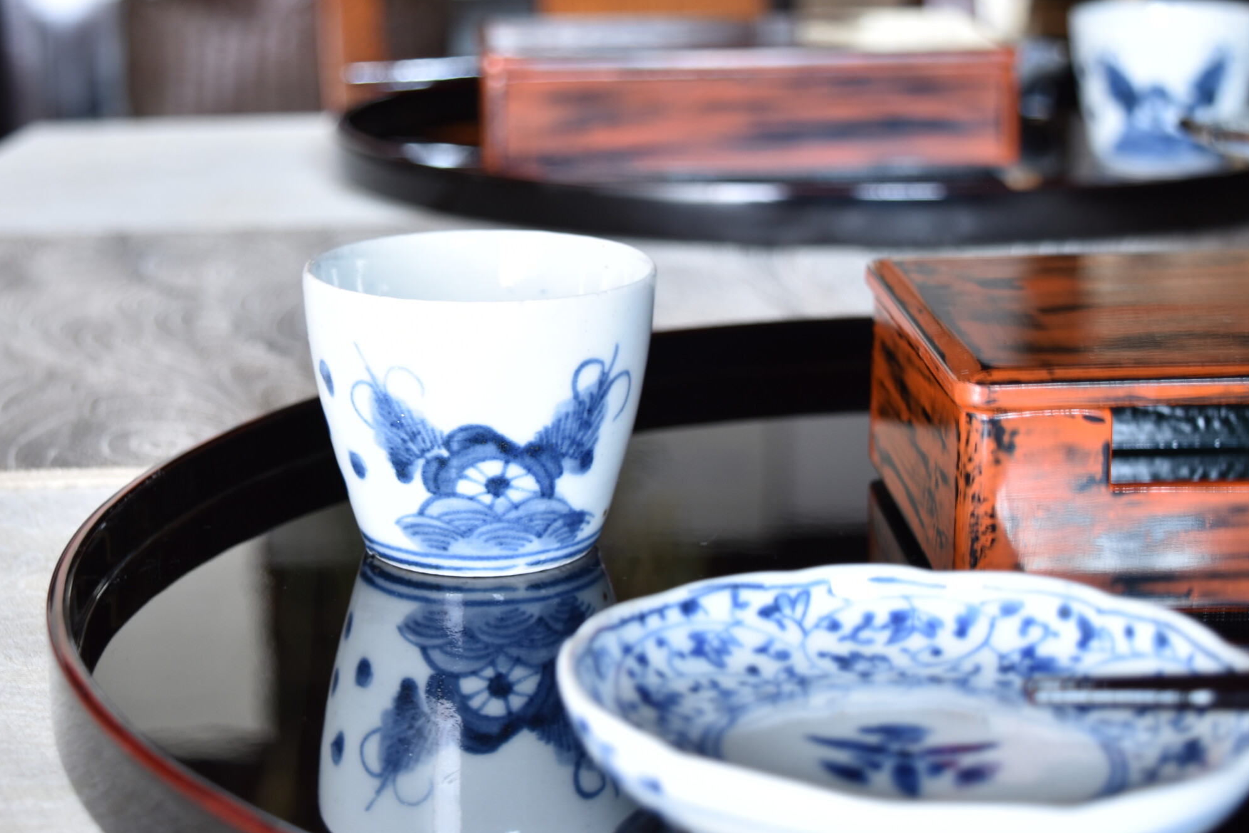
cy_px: 387
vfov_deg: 17.7
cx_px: 466
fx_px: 2671
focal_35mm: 77
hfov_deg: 26.2
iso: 200
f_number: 5
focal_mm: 40
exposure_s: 1/1.3
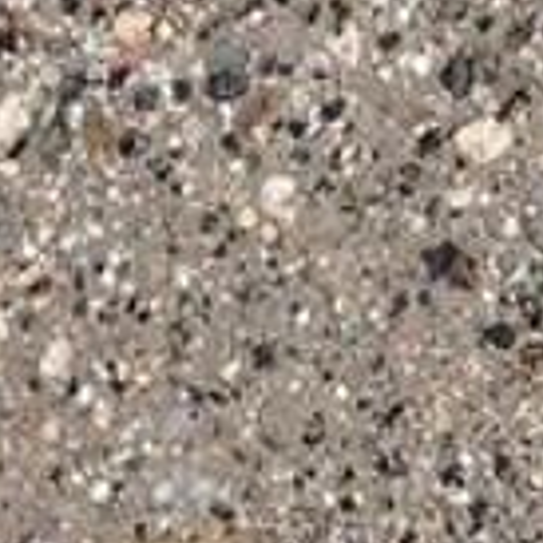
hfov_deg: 7.2
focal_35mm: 207
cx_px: 1815
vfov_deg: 6.8
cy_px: -1548
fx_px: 3674
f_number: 1.75
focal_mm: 5.25
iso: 372
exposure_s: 1/33.3
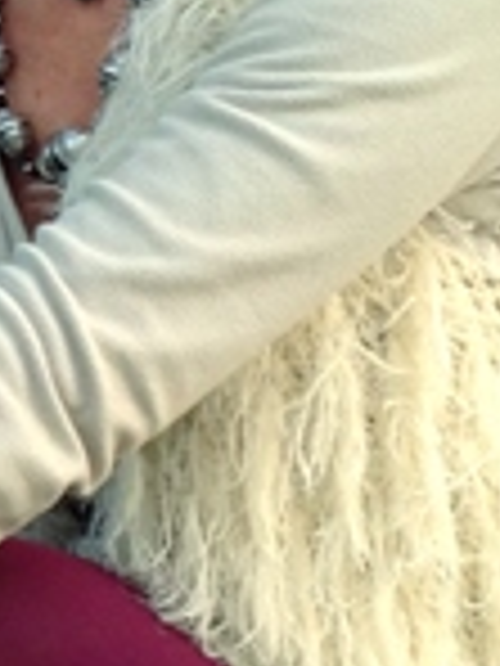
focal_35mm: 178
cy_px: 153
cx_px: -234
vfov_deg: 11.1
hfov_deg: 8.2
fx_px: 3428
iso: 50
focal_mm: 4.12
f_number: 2.4
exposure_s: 1/120
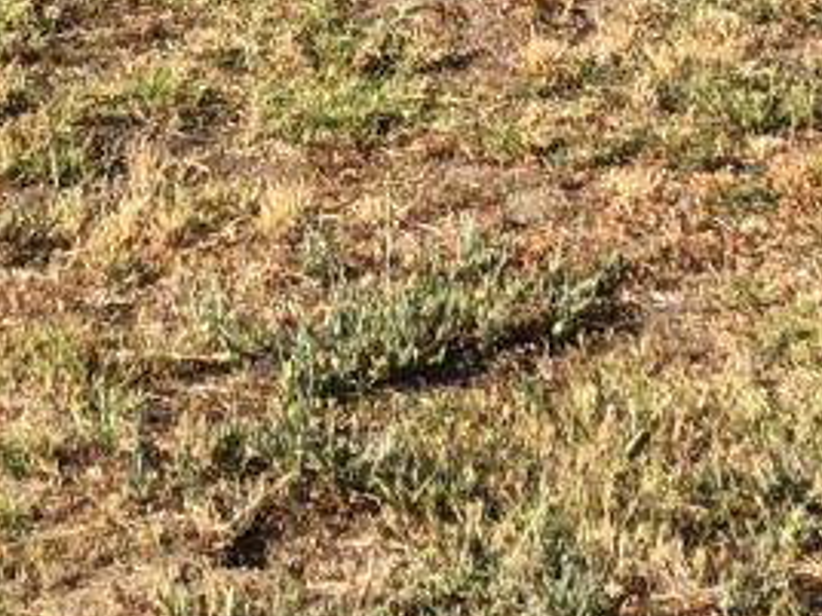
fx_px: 3728
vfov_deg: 8.8
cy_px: -709
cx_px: 380
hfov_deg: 12.6
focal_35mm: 157
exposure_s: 1/1263
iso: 20
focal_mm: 3.99
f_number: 1.8
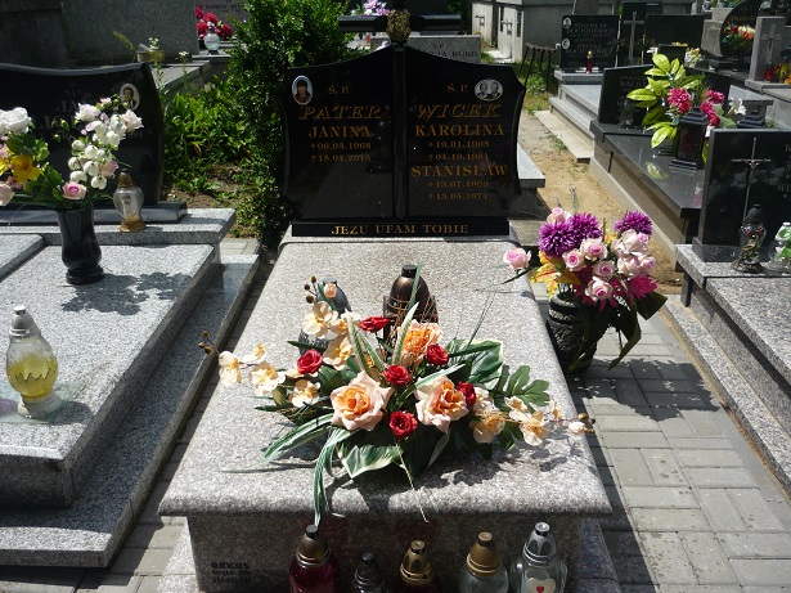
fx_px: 754
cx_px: 396
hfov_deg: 55.4
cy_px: 296
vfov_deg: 42.9
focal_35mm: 33
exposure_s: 1/250
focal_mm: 5.5
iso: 100
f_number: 8
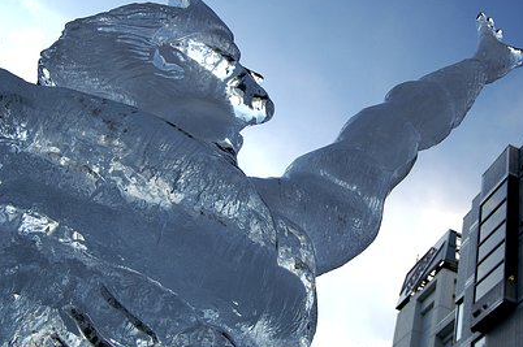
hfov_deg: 46.0
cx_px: 330
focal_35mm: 42
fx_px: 609
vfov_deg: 31.8
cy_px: 144
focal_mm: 22
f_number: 8
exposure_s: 1/200
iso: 200
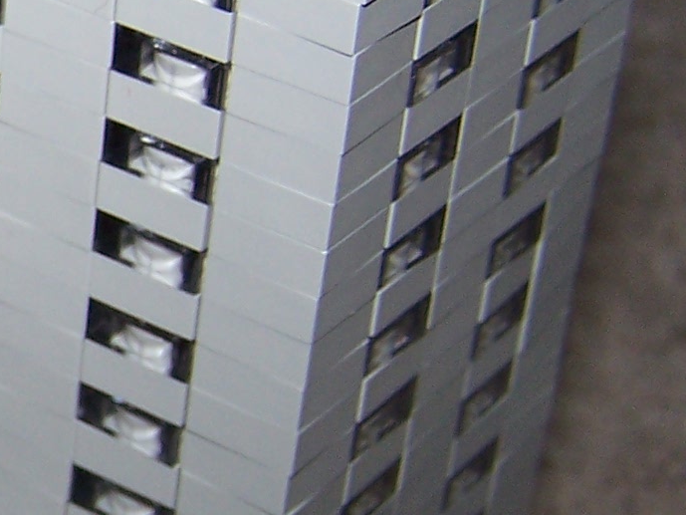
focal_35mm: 142
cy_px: 266
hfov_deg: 12.8
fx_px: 2815
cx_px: -476
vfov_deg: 10.4
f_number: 2.8
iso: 80
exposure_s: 1/60
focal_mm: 6.3
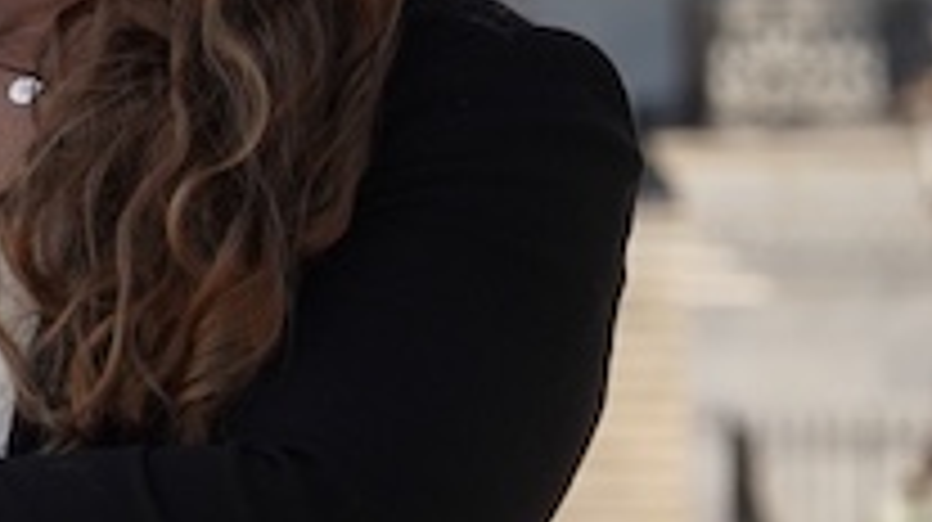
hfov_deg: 5.8
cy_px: -218
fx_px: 9111
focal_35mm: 369
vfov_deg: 3.3
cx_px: -144
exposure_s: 1/1000
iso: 640
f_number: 7.1
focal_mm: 91
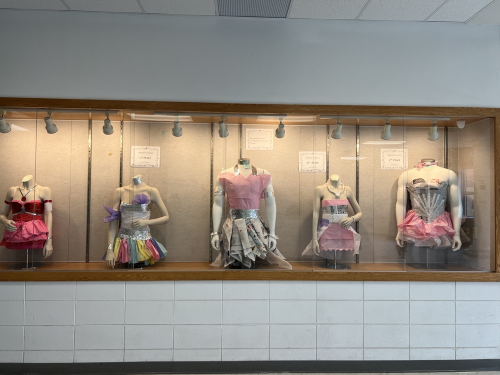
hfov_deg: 67.3
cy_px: 188
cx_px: 250
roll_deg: +0.0
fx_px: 376
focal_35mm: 26
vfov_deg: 53.1
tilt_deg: +0.9
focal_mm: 5.7
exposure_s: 1/120
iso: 50
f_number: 1.5
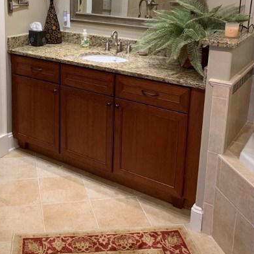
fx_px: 374
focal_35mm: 45
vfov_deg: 36.4
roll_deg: -0.9
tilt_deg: -12.6
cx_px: 74
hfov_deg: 36.9
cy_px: 54
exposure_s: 1/60
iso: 125
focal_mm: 4.25
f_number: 1.8
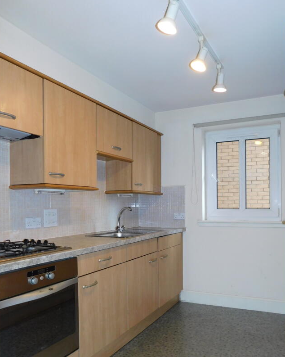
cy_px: 209
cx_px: 159
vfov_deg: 60.1
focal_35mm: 29
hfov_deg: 49.9
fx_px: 306
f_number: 3
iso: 200
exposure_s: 1/30
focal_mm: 4
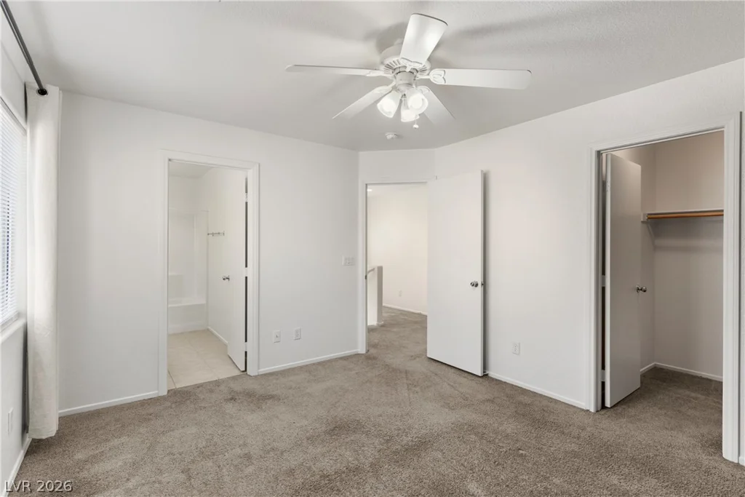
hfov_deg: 93.3
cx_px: 372
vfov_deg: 70.5
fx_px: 352
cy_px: 248
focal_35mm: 17
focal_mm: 17
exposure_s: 1/15
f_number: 8
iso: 400
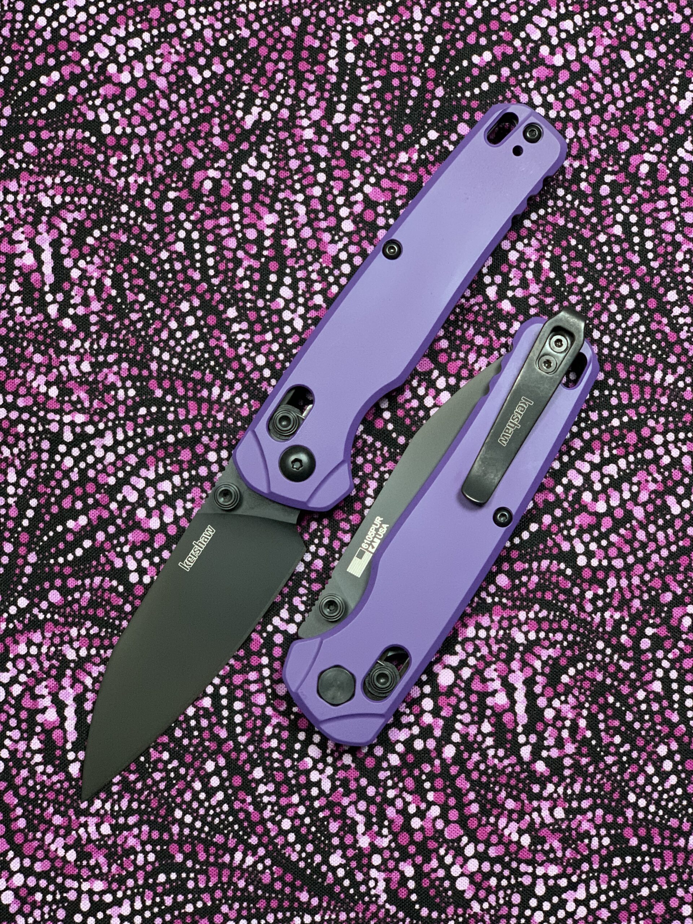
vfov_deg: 36.8
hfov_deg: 28.0
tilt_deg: -85.9
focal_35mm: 52
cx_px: 346
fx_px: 1388
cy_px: 462
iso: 250
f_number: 2.4
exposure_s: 1/60
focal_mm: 6
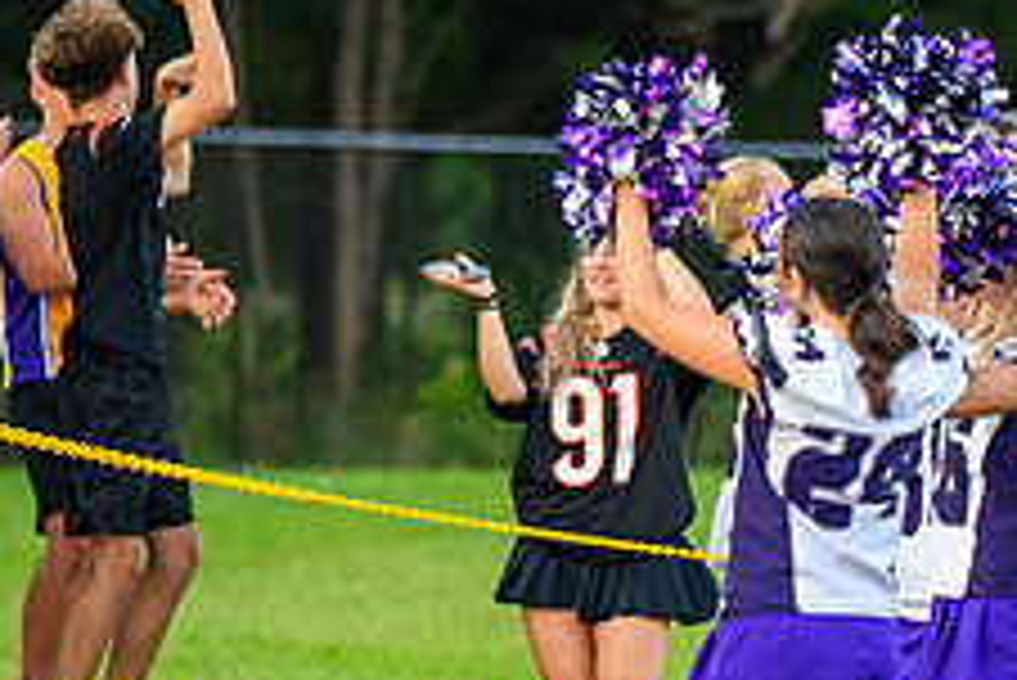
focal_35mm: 649
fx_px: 18345
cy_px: 464
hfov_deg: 3.2
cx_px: 884
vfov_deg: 2.1
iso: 1400
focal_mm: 175
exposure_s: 1/1600
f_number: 2.8
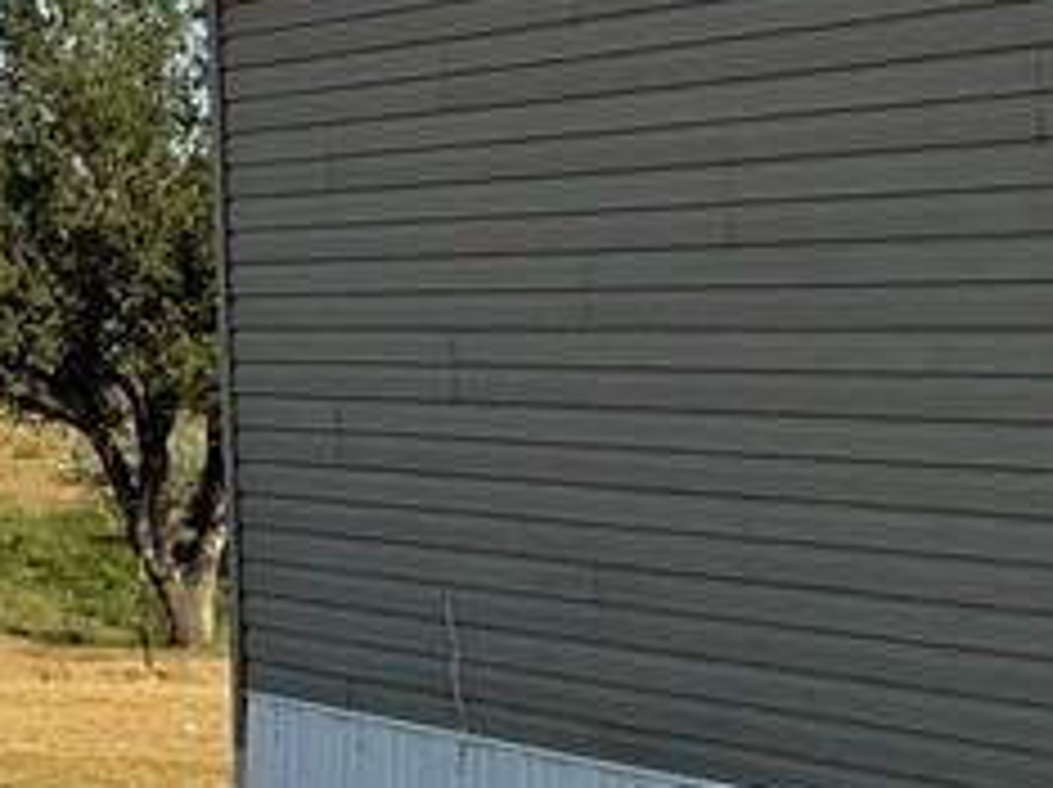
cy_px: -131
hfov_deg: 13.7
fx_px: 3859
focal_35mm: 127
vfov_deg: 11.4
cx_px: -914
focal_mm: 3
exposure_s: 1/1912
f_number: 1.8
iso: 16
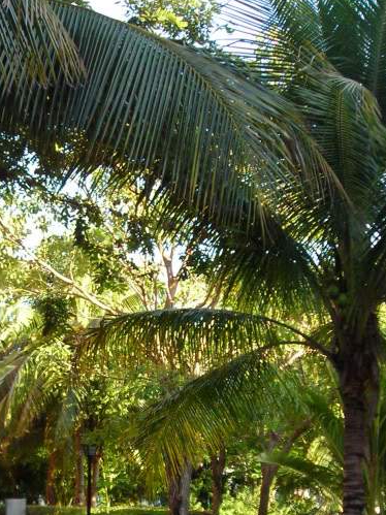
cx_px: 129
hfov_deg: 18.8
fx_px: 1160
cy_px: 470
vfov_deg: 24.3
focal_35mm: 78
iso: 165
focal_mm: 6.3
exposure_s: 1/136
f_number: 3.2
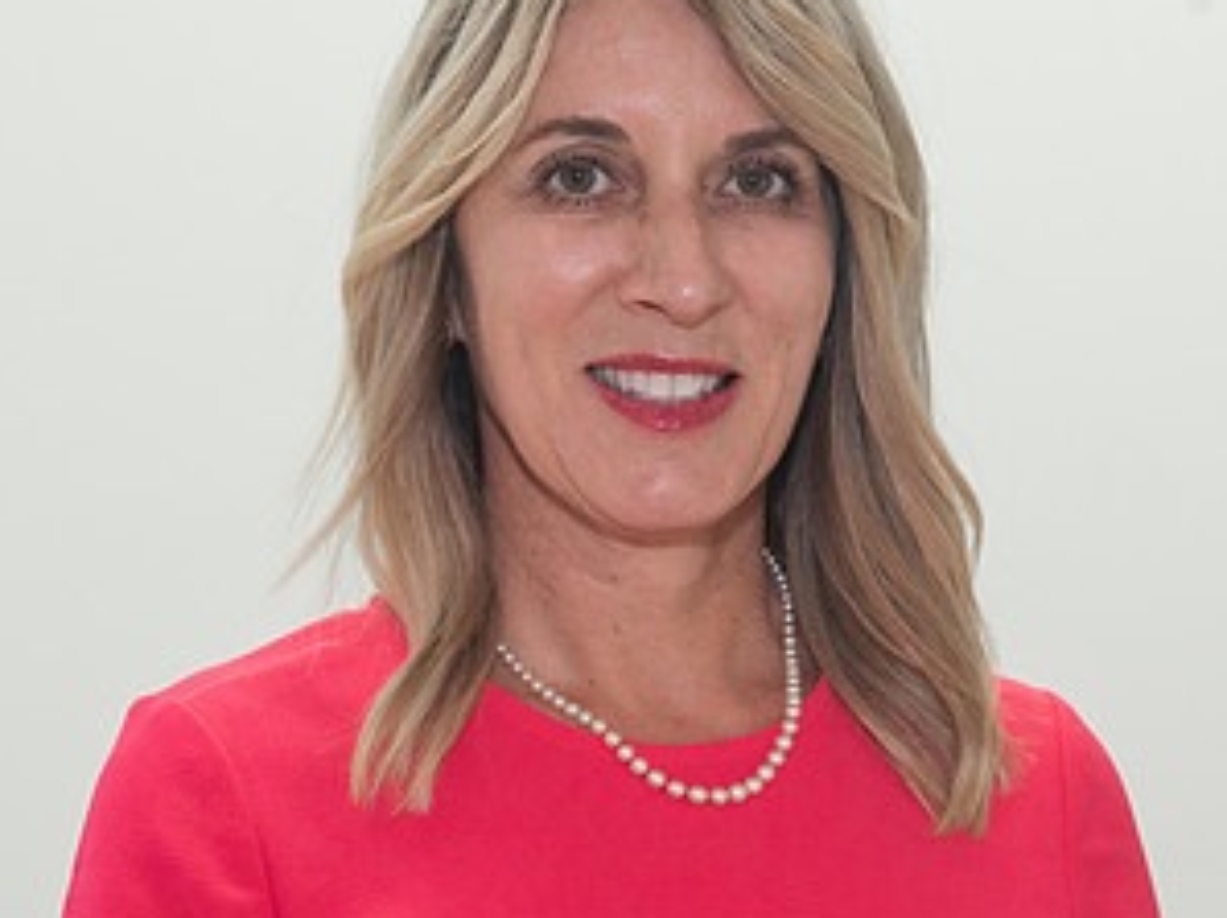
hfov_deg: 14.5
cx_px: 633
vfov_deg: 10.9
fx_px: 4817
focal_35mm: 136
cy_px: 422
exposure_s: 1/100
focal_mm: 62
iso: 400
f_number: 6.3
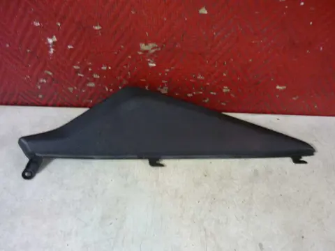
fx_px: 319
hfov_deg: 55.4
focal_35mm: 33
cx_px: 168
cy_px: 126
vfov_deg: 42.9
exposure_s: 1/8
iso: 400
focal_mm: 5.5
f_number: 2.8
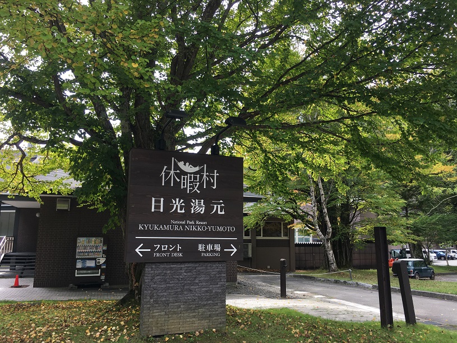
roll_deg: -1.5
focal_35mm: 29
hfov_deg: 61.7
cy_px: 172
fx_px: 383
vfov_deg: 48.2
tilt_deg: +8.6
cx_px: 228
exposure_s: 1/303
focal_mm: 4.15
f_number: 2.2
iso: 25
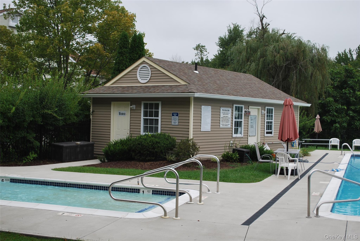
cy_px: 120
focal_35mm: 48
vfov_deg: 28.2
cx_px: 180
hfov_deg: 41.0
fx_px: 481
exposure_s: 1/125
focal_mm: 32
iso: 110
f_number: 5.6
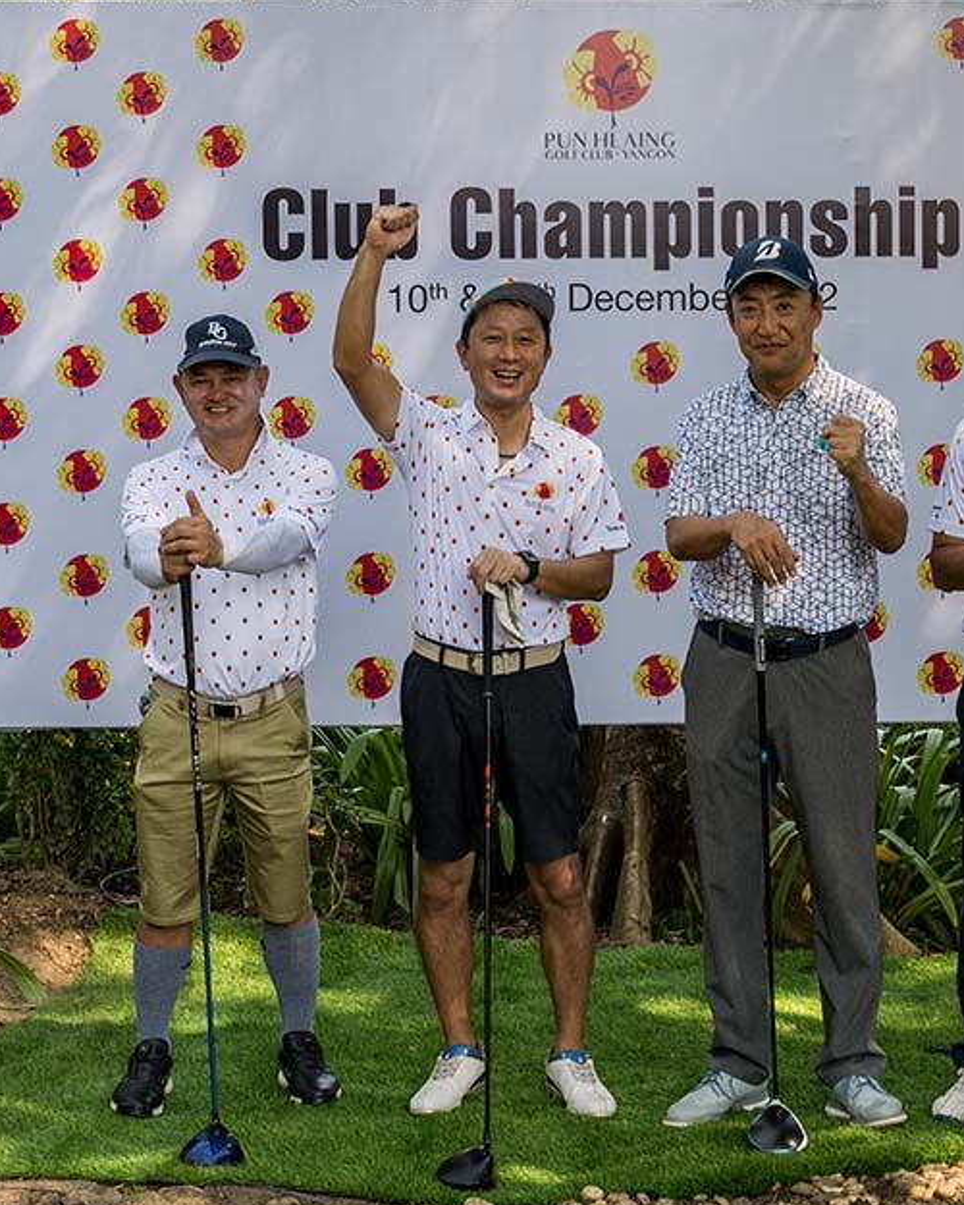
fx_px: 1748
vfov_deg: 38.0
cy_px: 612
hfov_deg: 30.6
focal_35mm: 49
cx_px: 638
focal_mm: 34
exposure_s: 1/320
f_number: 7.1
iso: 360
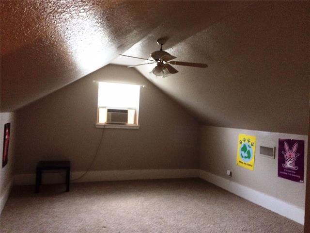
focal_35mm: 29
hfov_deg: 61.7
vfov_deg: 48.2
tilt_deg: +0.1
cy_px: 116
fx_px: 260
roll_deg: -2.8
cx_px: 155
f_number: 2.2
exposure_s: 1/15
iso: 320
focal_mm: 4.15
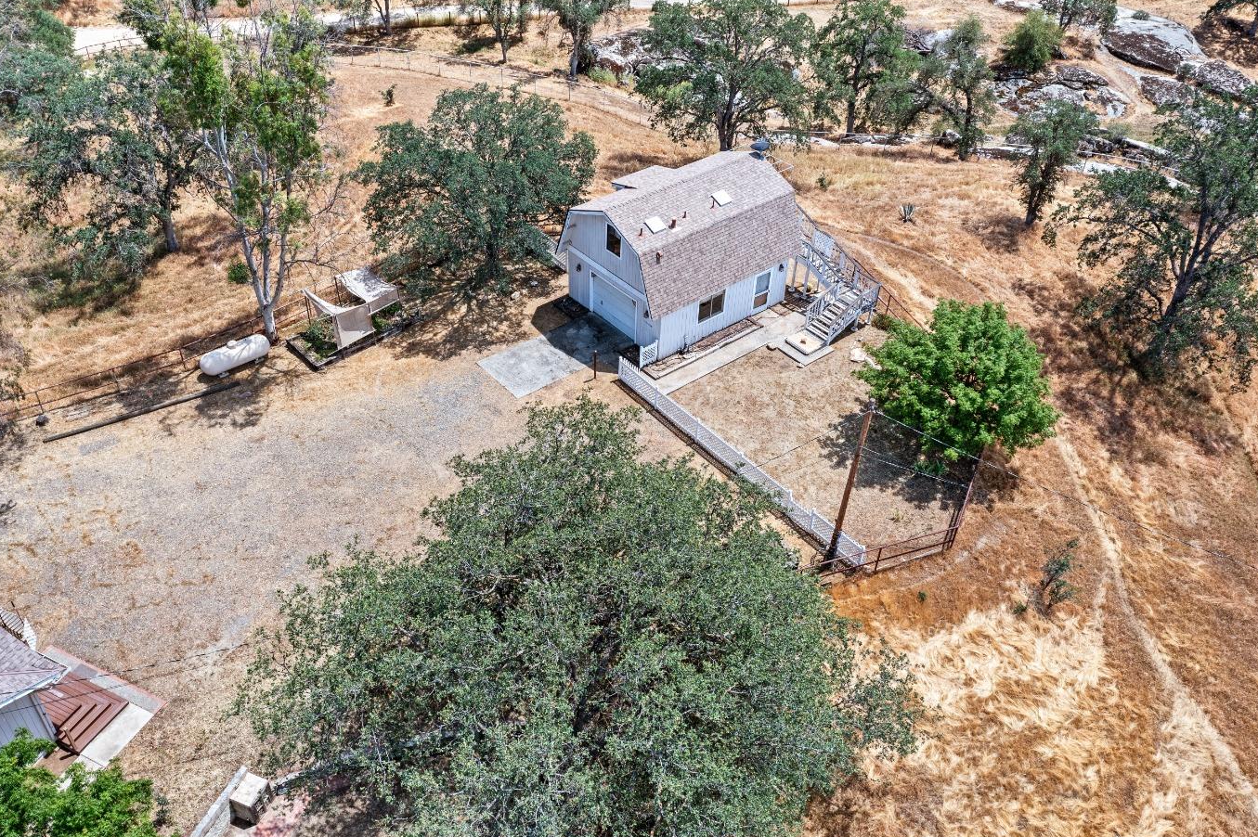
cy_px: 434
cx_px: 571
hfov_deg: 60.2
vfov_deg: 42.3
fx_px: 1083
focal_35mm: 31
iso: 100
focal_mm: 10.26
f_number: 4.5
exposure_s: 1/30
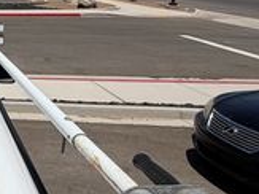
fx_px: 411
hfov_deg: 25.0
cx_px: -146
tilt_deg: -7.7
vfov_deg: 25.7
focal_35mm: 55
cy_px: 19
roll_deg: +1.0
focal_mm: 2.22
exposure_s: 1/1901
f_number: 2.2
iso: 20
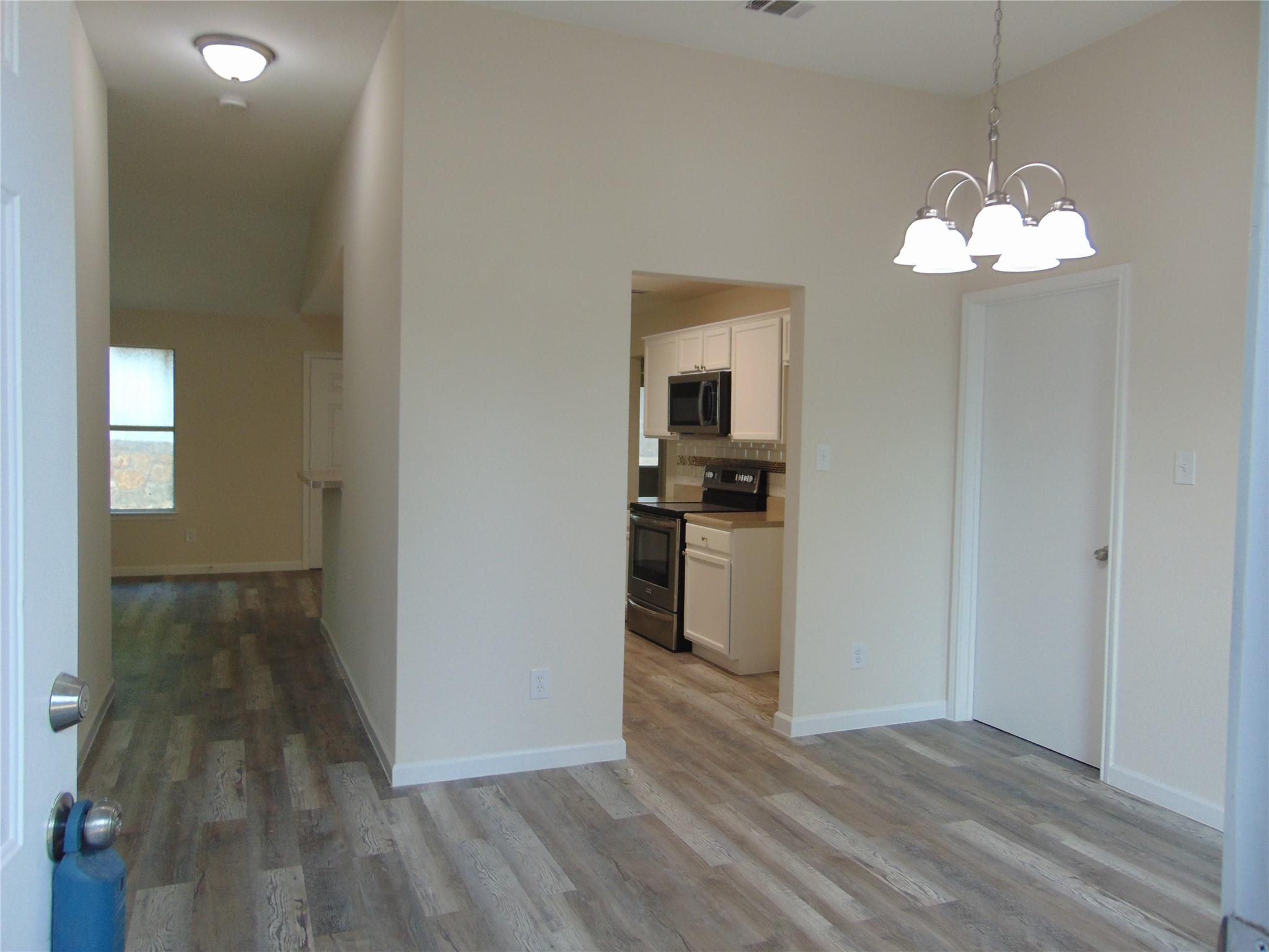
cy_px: 476
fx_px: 916
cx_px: 634
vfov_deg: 54.9
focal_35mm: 25
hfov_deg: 69.4
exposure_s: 1/40
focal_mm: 4.5
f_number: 3
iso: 100
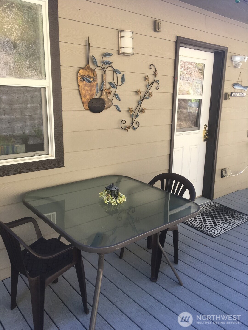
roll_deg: -1.5
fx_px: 277
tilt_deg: -15.7
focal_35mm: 29
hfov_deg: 48.2
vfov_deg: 61.7
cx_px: 124
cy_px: 165
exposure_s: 1/120
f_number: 2.2
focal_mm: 4.15
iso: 32
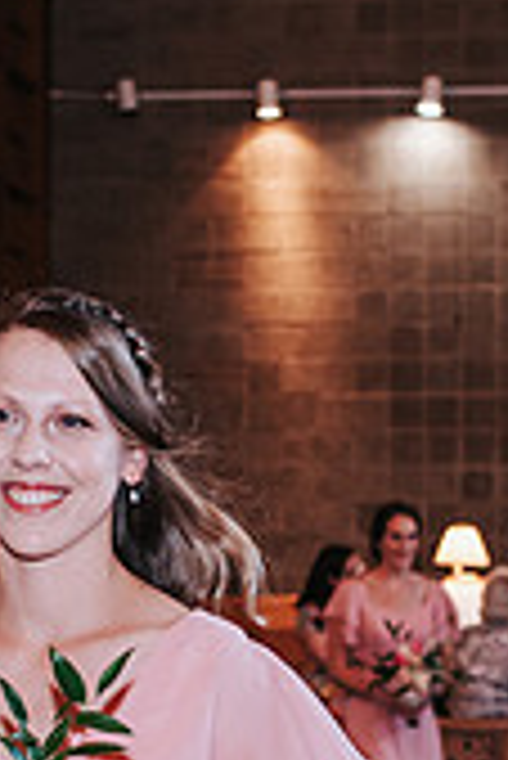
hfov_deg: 8.9
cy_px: 771
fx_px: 3274
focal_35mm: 155
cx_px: 156
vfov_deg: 13.1
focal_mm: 35
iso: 1000
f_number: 3.2
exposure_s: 1/125
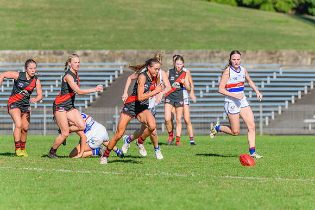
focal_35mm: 444
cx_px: 174
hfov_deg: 4.6
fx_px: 3887
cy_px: 101
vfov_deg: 3.1
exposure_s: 1/1600
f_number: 8
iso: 640
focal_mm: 400
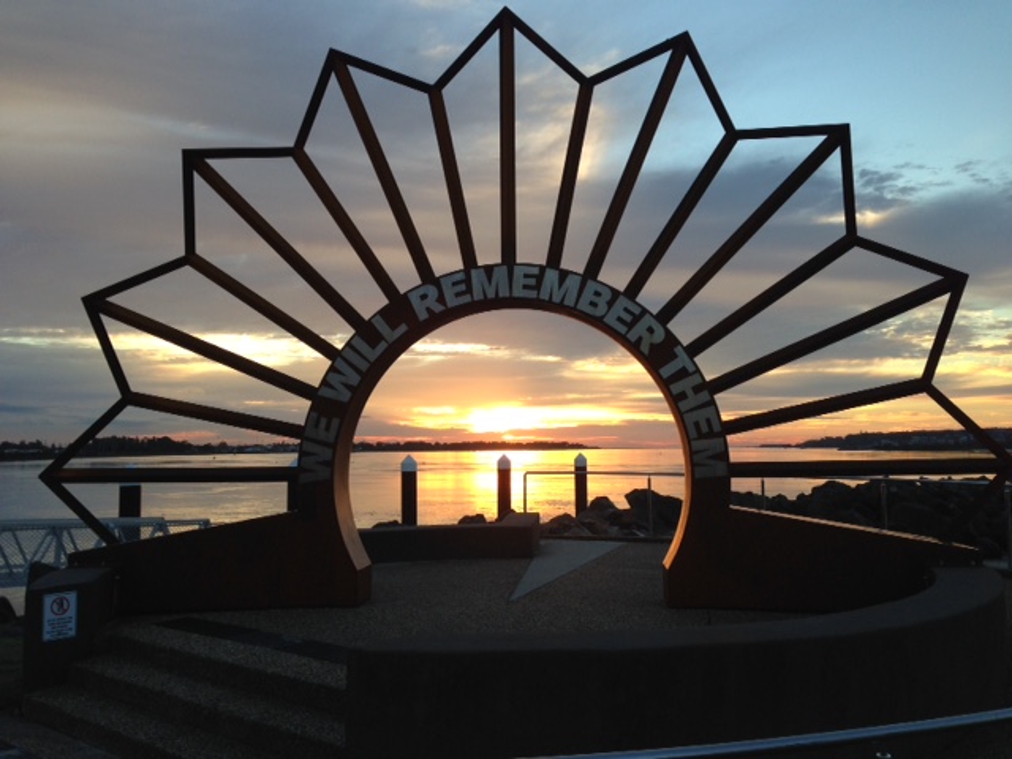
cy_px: 380
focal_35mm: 33
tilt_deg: +3.1
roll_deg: +0.5
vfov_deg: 42.9
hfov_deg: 55.4
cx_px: 506
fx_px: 965
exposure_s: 1/145
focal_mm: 4.12
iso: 50
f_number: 2.4
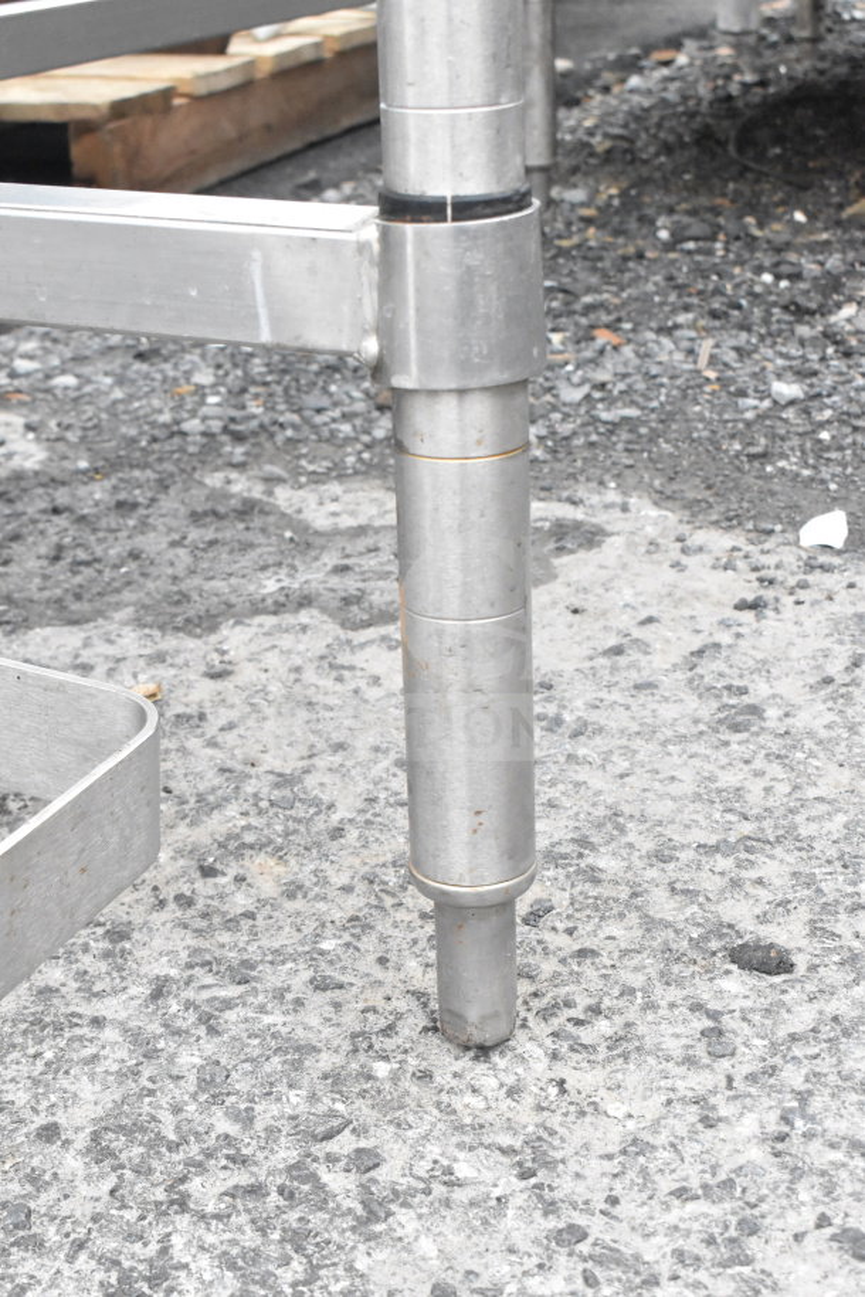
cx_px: 432
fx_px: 2162
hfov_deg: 22.6
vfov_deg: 33.4
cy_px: 648
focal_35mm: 60
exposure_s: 1/640
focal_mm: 40
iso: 6400
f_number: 13
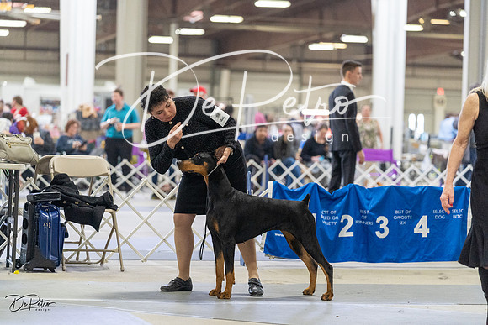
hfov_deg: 15.9
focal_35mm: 129
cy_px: 162
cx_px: 244
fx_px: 1749
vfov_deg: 10.6
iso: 6400
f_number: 3.5
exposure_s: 1/320
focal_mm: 129
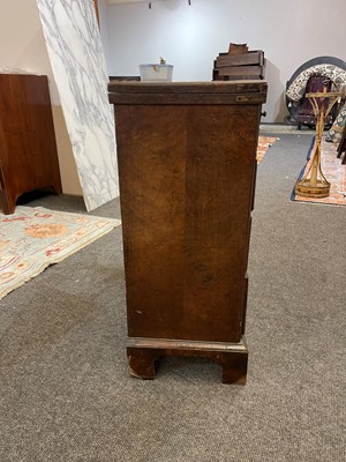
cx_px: 173
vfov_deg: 69.4
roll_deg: -0.5
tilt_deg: -20.3
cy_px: 231
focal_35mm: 25
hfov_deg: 54.9
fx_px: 333
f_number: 1.6
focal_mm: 5.1
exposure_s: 1/50
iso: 400
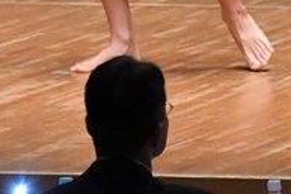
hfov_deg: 1.9
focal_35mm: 1084
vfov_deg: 1.3
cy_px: -185
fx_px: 8769
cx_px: 299
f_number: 5.6
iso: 8000
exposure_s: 1/400
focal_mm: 180
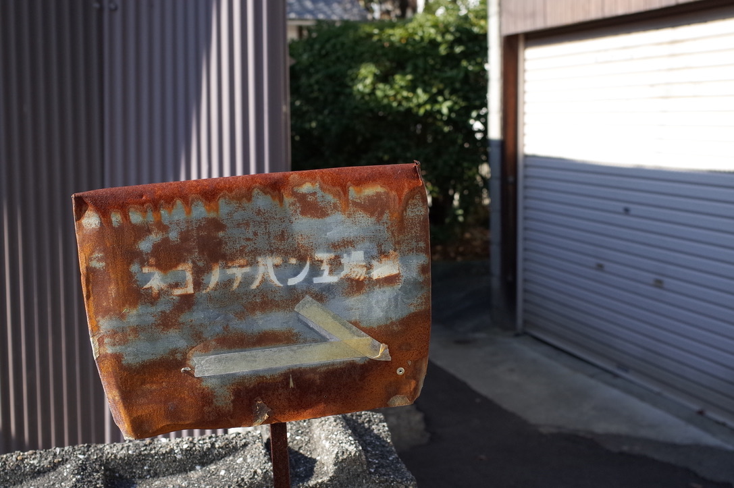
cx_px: 367
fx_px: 958
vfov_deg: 28.6
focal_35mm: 47
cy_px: 244
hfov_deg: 41.9
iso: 100
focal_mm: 18.3
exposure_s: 1/350
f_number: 4
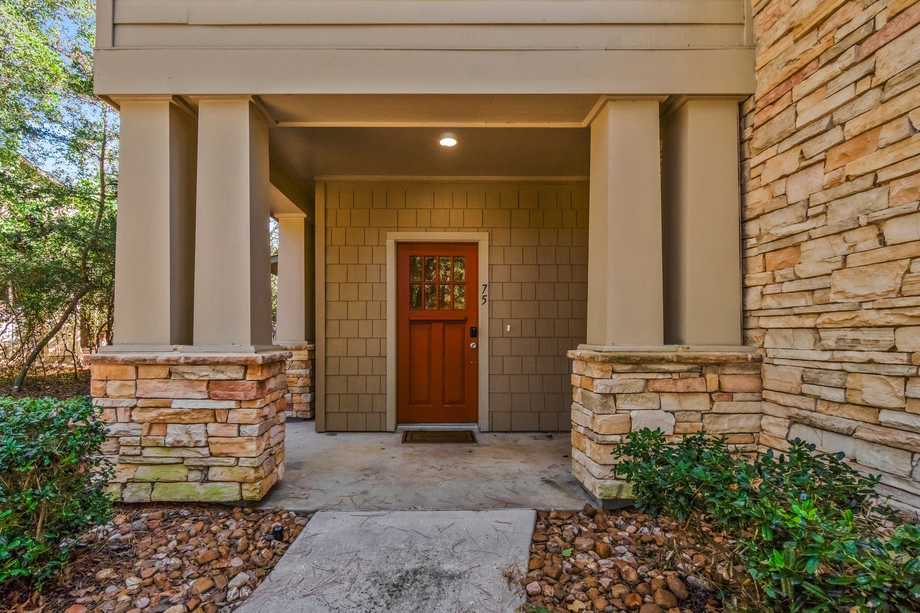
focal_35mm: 16
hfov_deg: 96.7
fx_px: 409
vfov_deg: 73.7
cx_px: 443
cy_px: 325
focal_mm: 10
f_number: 9
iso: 800
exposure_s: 1/125
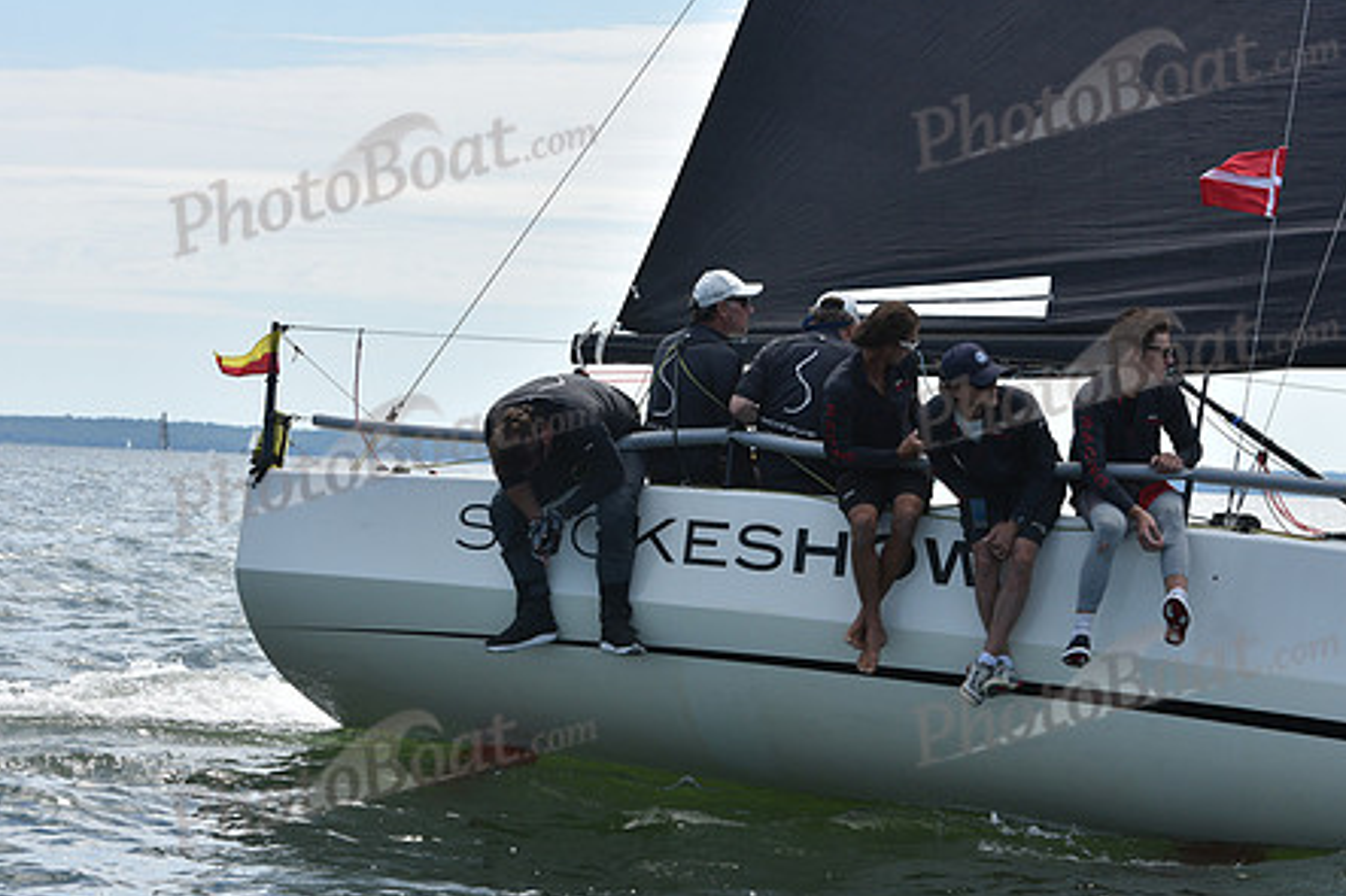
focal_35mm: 131
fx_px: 4896
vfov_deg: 10.5
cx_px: 757
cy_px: 573
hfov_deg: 15.6
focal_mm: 100
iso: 320
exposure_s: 1/1000
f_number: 8
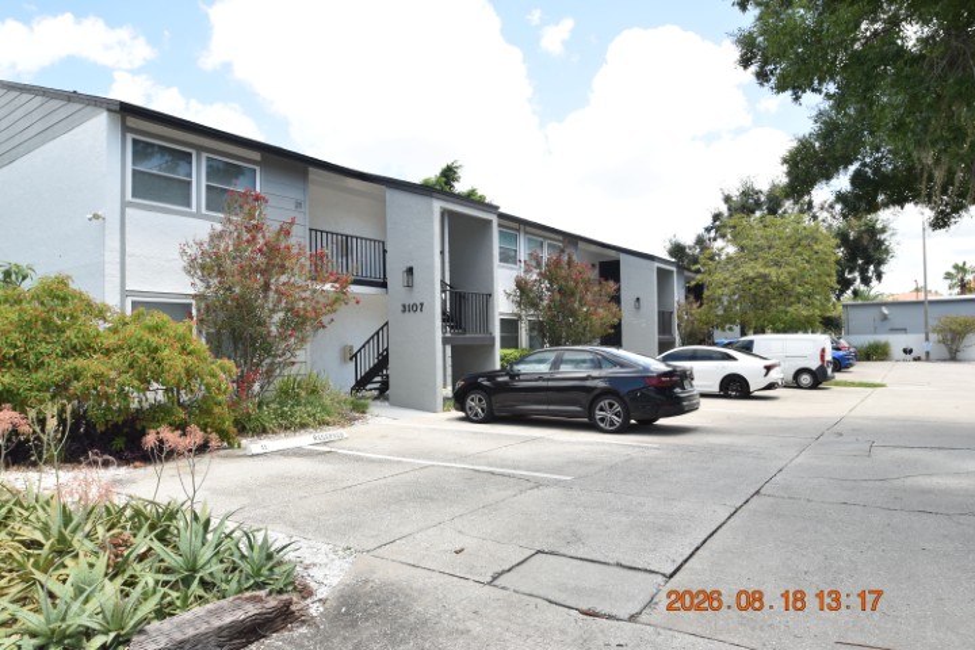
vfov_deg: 56.1
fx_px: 609
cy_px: 325
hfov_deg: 77.3
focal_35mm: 22
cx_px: 488
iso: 200
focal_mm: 15
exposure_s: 1/250
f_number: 8
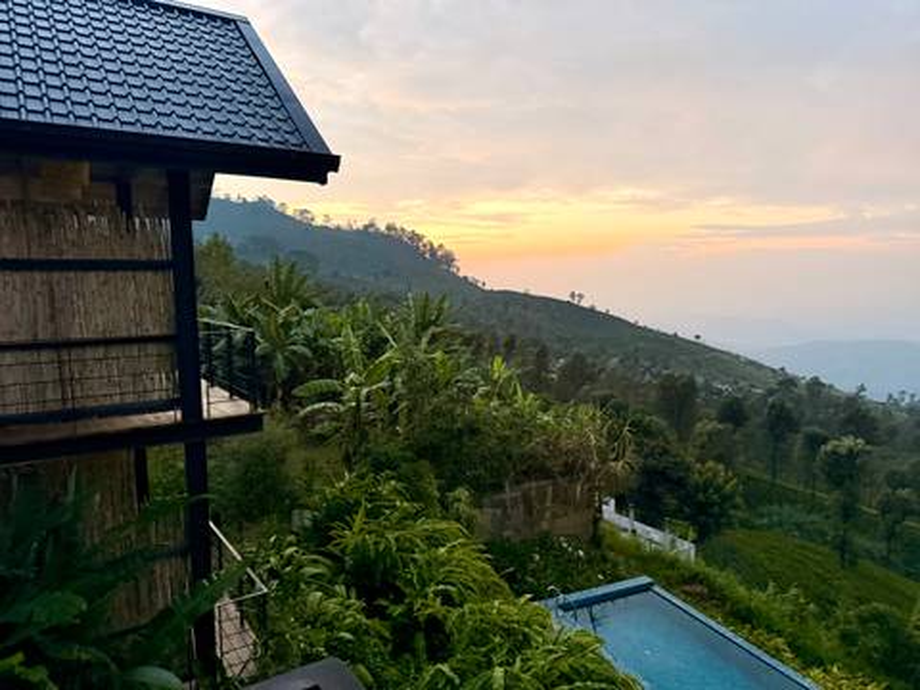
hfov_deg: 71.6
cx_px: 460
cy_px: 345
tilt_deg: -5.2
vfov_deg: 56.8
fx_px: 638
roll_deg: +0.4
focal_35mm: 24
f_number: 1.78
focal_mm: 6.76
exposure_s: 1/54
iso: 800
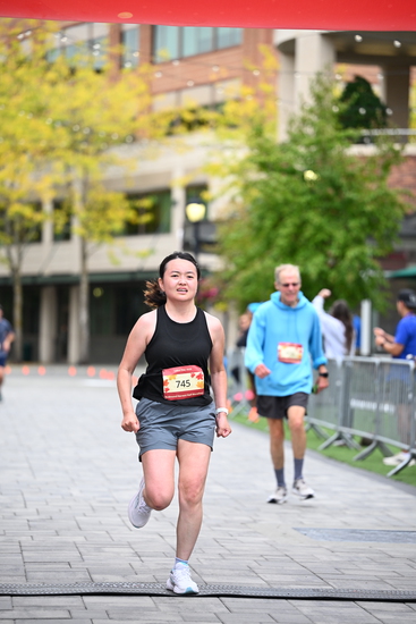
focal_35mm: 125
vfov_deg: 16.4
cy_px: 312
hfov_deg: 11.0
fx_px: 2165
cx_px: 208
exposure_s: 1/2000
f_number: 2.8
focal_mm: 125
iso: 640
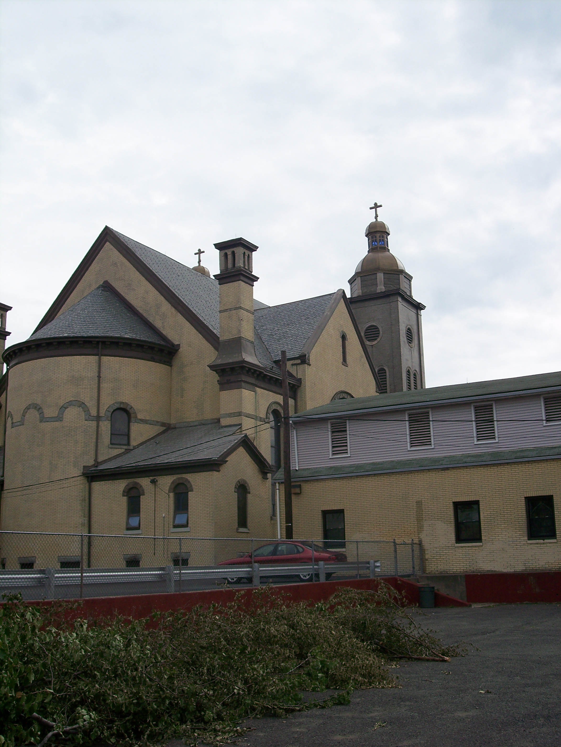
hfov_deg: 36.8
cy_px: 374
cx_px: 280
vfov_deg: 47.9
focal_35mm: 39
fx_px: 843
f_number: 4
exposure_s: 1/750
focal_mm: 8
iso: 100
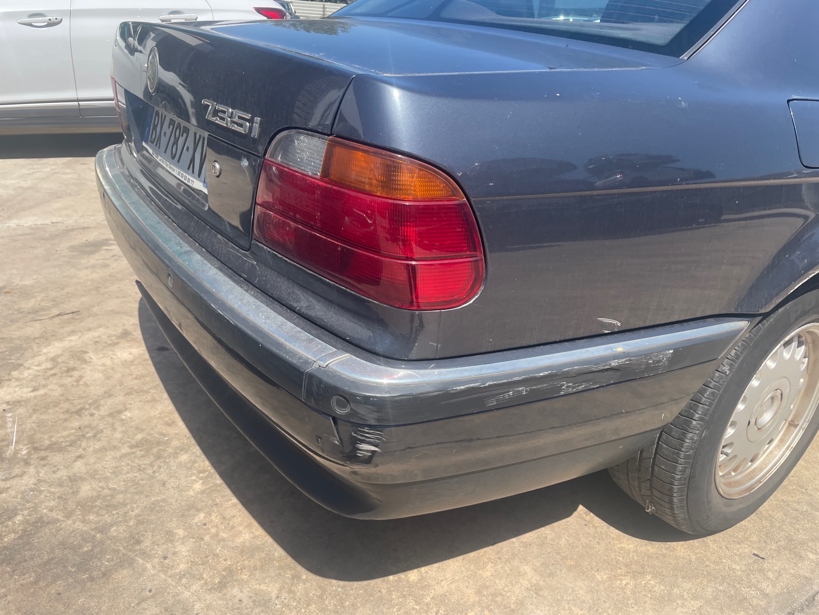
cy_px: 308
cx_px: 410
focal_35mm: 26
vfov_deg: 53.1
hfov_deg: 67.3
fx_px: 615
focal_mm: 4.2
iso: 32
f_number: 1.6
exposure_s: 1/1276
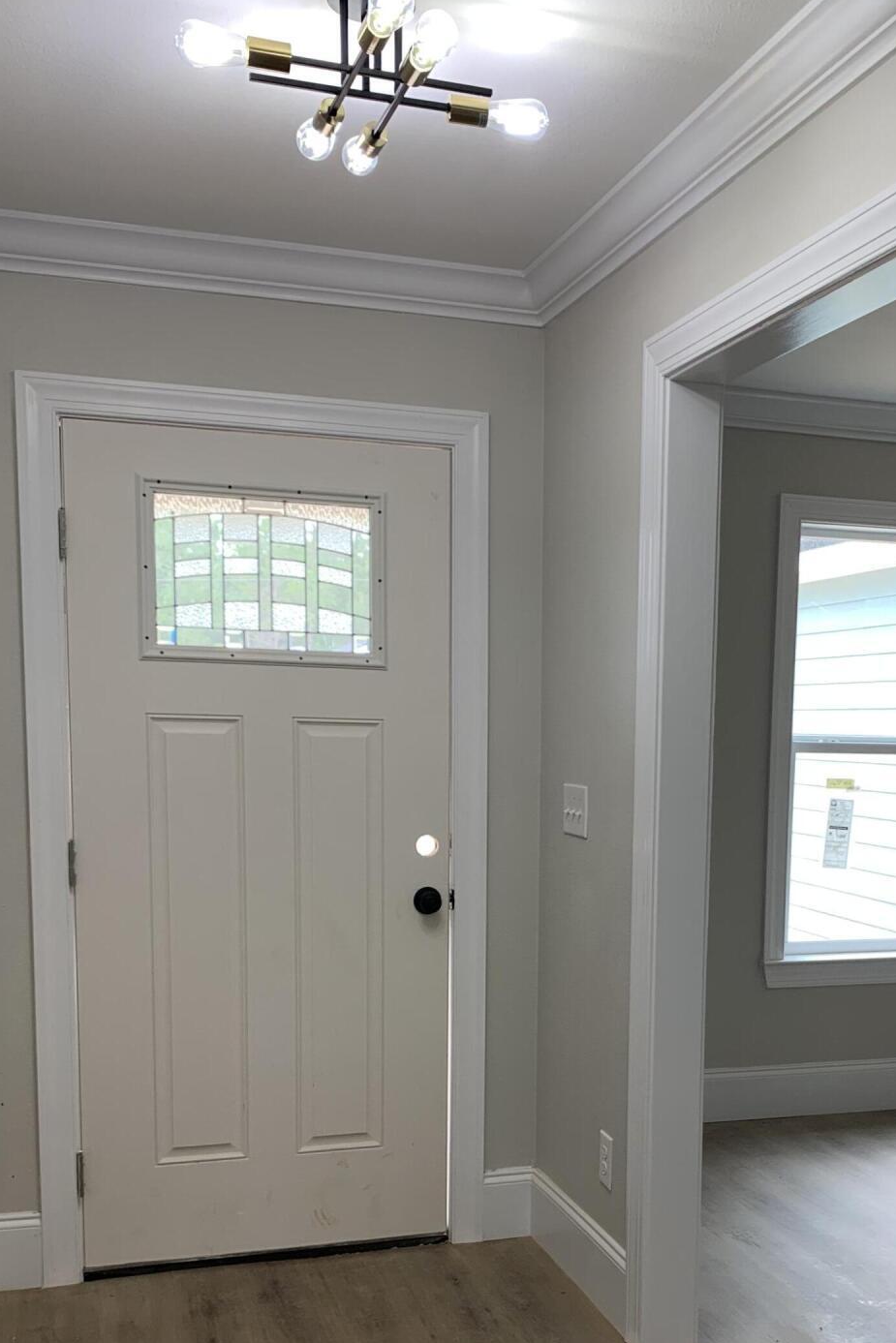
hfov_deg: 33.8
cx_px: 613
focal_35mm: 39
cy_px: 912
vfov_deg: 48.6
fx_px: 1456
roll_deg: -1.2
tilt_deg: -7.1
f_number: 1.8
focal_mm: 4.25
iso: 40
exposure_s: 1/120
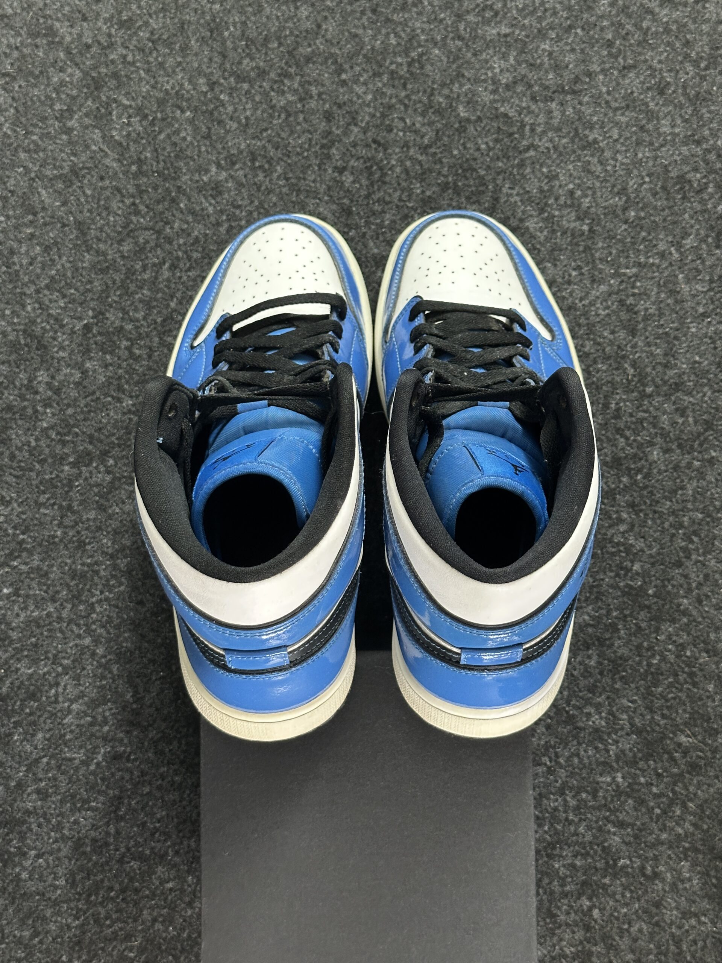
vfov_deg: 39.7
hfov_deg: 30.3
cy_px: 482
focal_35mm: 48
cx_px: 361
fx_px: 1335
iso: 320
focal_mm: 6.86
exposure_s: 1/33
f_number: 1.78
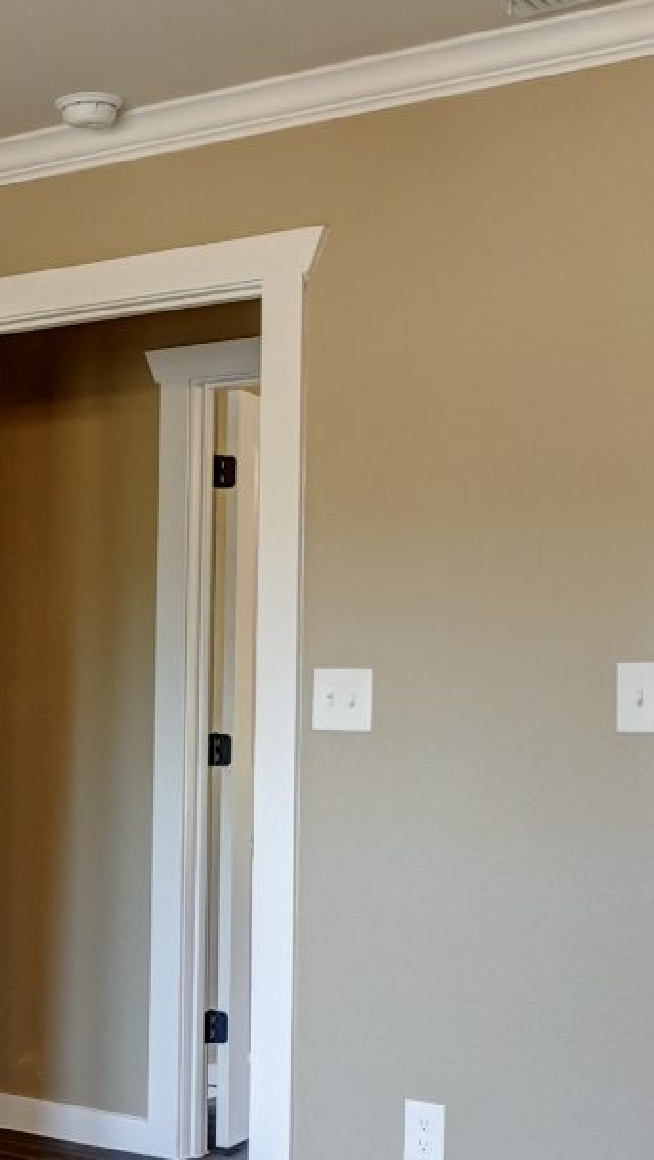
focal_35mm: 65
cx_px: -239
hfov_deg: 17.2
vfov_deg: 32.2
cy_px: 704
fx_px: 2001
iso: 320
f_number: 8
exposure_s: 1/15
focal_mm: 16
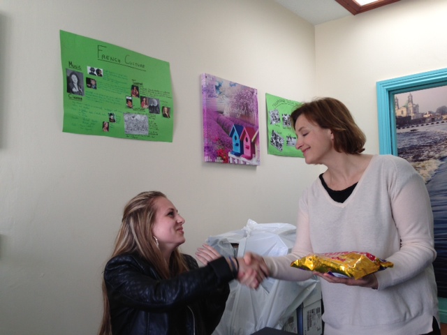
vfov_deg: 42.9
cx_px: 224
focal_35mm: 33
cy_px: 168
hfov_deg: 55.4
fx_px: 426
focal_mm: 4.12
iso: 64
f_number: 2.4
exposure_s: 1/60
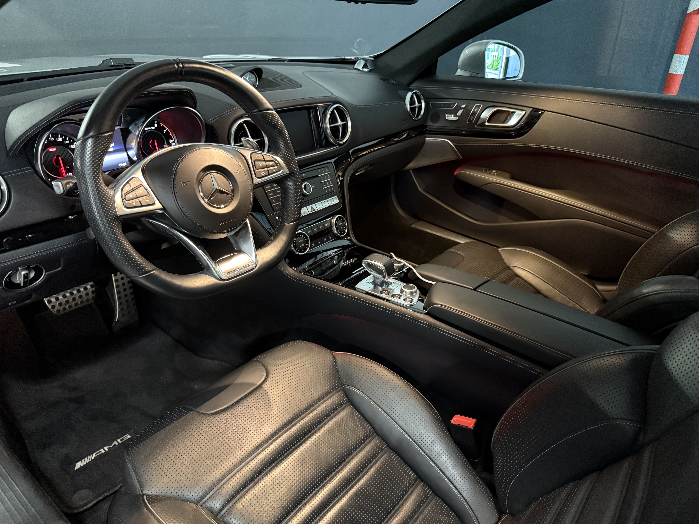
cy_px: 262
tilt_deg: -27.4
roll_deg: -3.7
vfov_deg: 56.8
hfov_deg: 71.6
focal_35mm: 24
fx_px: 485
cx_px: 350
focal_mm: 6.76
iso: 1000
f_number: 1.78
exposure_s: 1/30
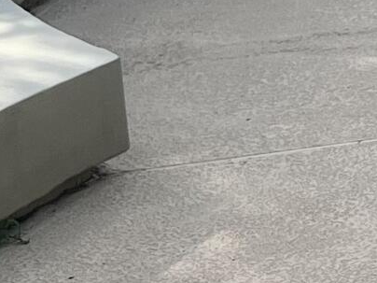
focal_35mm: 193
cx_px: 1115
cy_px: -149
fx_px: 2102
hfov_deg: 8.6
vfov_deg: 7.6
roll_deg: +1.6
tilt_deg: -6.5
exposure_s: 1/4274
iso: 50
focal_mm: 5.7
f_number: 1.5
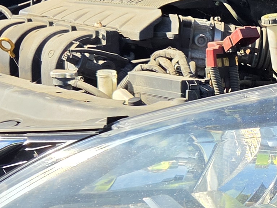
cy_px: 173
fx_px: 960
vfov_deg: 12.3
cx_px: 416
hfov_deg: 15.2
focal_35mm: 120
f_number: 1.8
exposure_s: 1/2339
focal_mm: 5.4
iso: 80
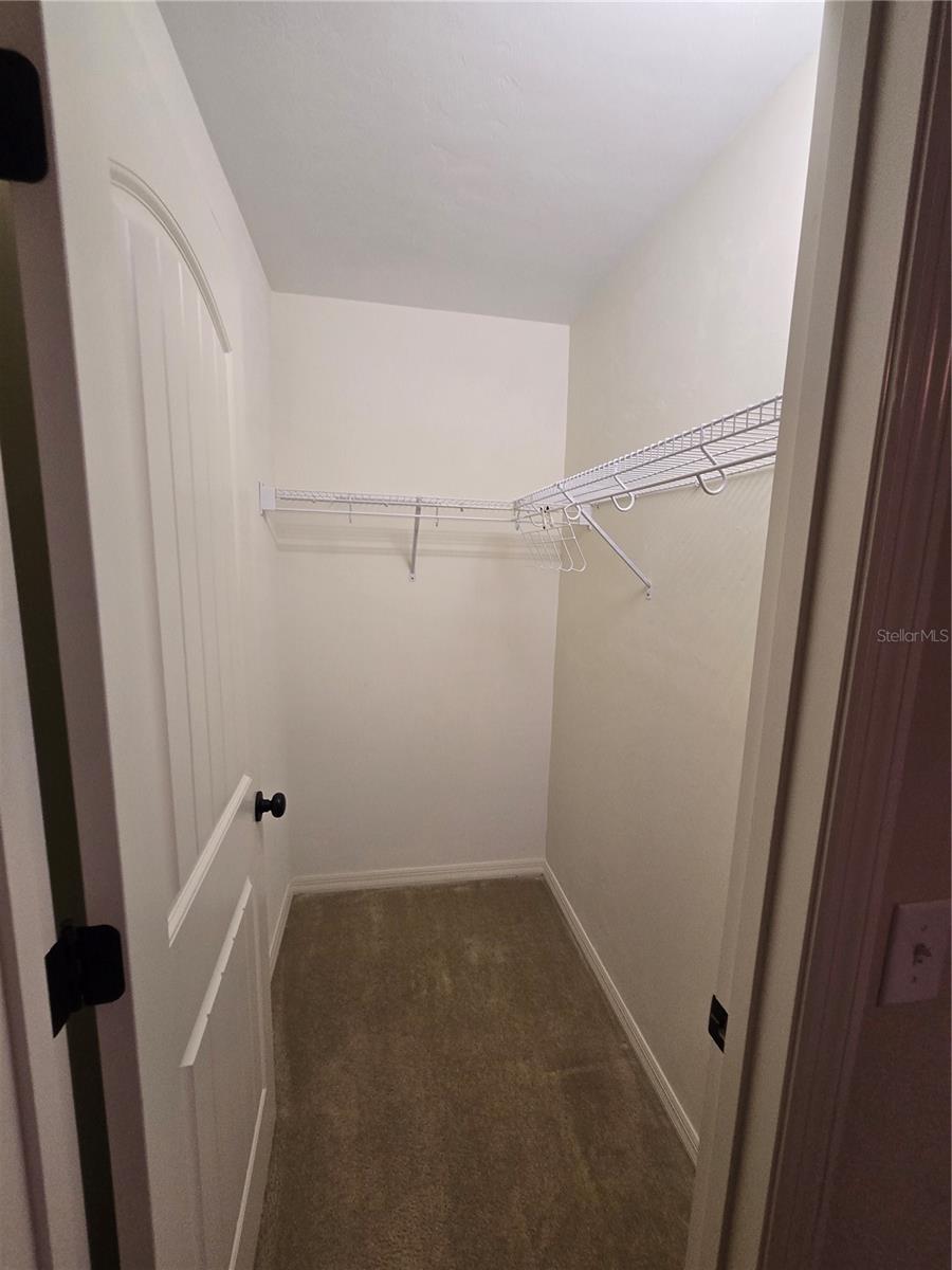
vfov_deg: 106.2
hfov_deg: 89.9
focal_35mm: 13
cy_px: 635
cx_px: 476
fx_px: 477
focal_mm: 2.2
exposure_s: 1/60
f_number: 2.2
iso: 160
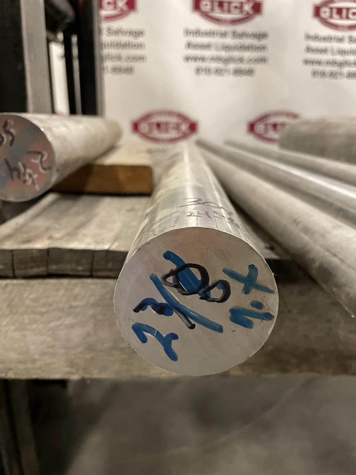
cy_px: 238
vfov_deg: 67.3
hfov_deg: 53.1
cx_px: 178
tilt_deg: -16.0
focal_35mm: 26
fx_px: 357
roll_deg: +0.5
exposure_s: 1/40
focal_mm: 4.2
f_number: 1.6
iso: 500
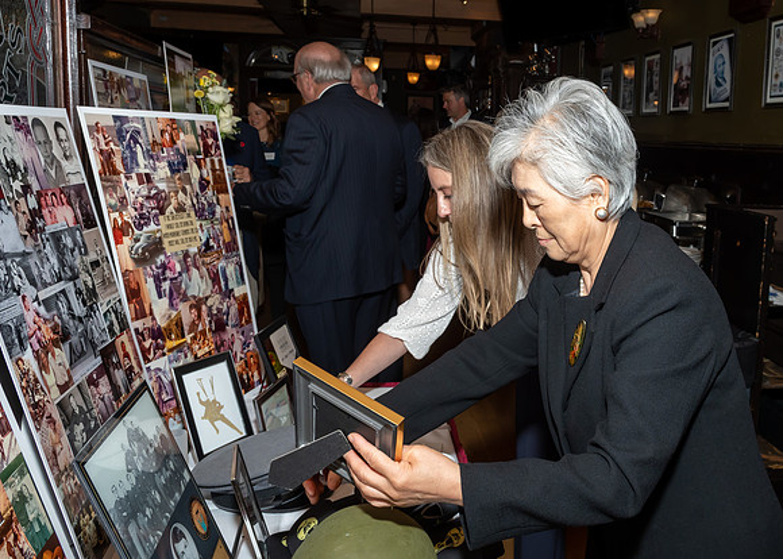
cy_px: 222
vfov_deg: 42.4
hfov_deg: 56.4
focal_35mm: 32
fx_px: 716
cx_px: 502
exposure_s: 1/250
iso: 400
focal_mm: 17
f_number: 8
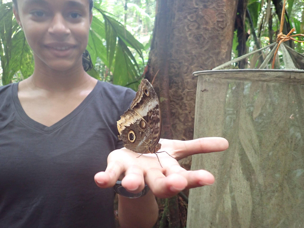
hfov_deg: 69.4
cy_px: 114
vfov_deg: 54.9
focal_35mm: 25
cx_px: 152
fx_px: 220
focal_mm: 4.5
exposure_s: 1/30
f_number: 2
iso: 400
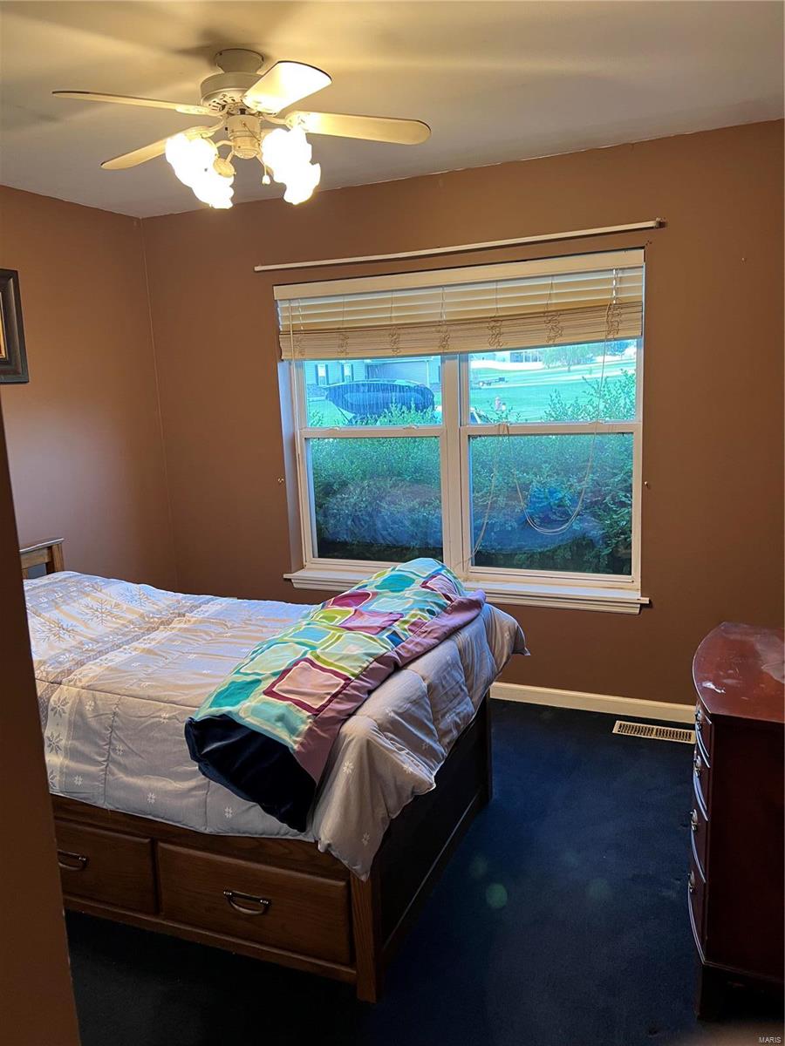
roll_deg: +2.1
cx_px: 392
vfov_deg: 67.3
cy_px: 523
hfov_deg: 53.1
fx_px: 786
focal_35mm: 26
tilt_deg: -9.7
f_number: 1.5
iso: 125
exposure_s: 1/60
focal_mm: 5.7
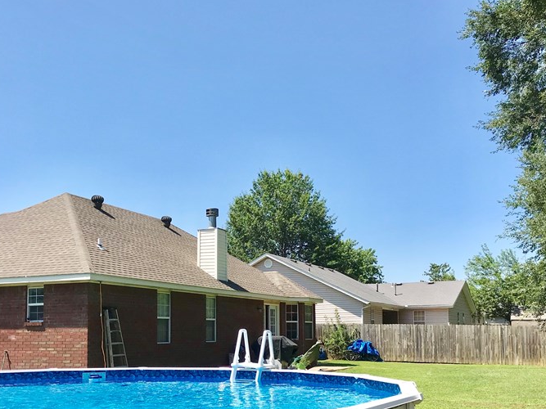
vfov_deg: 33.0
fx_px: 678
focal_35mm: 43
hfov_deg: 43.8
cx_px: 253
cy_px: 299
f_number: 1.8
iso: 20
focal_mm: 3.99
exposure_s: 1/2128
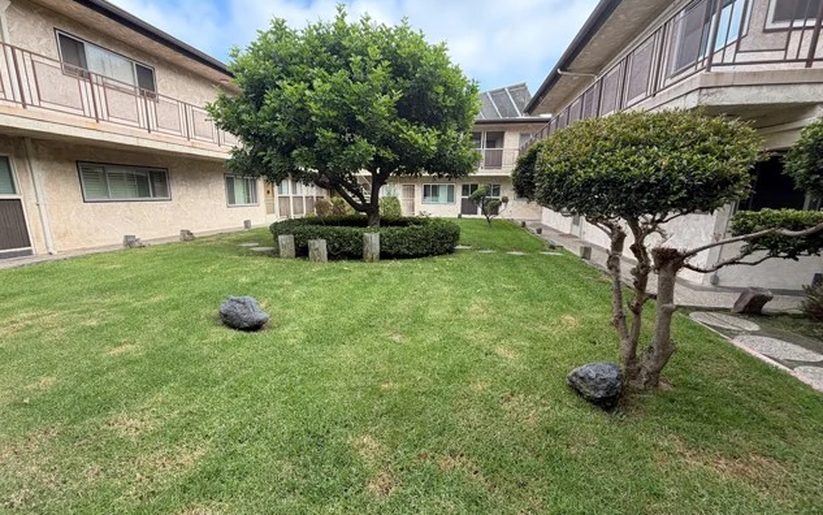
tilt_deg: -11.3
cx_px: 408
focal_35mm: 15
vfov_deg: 74.8
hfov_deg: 101.4
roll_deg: -2.2
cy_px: 264
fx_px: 337
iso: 40
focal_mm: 2.22
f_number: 2.2
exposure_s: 1/186
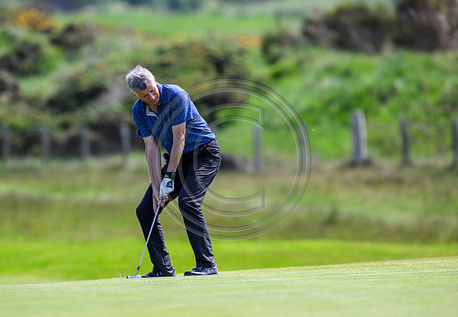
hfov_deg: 4.9
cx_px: 218
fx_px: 5322
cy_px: 157
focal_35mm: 414
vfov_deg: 3.4
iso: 500
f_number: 4
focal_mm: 400
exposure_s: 1/2500
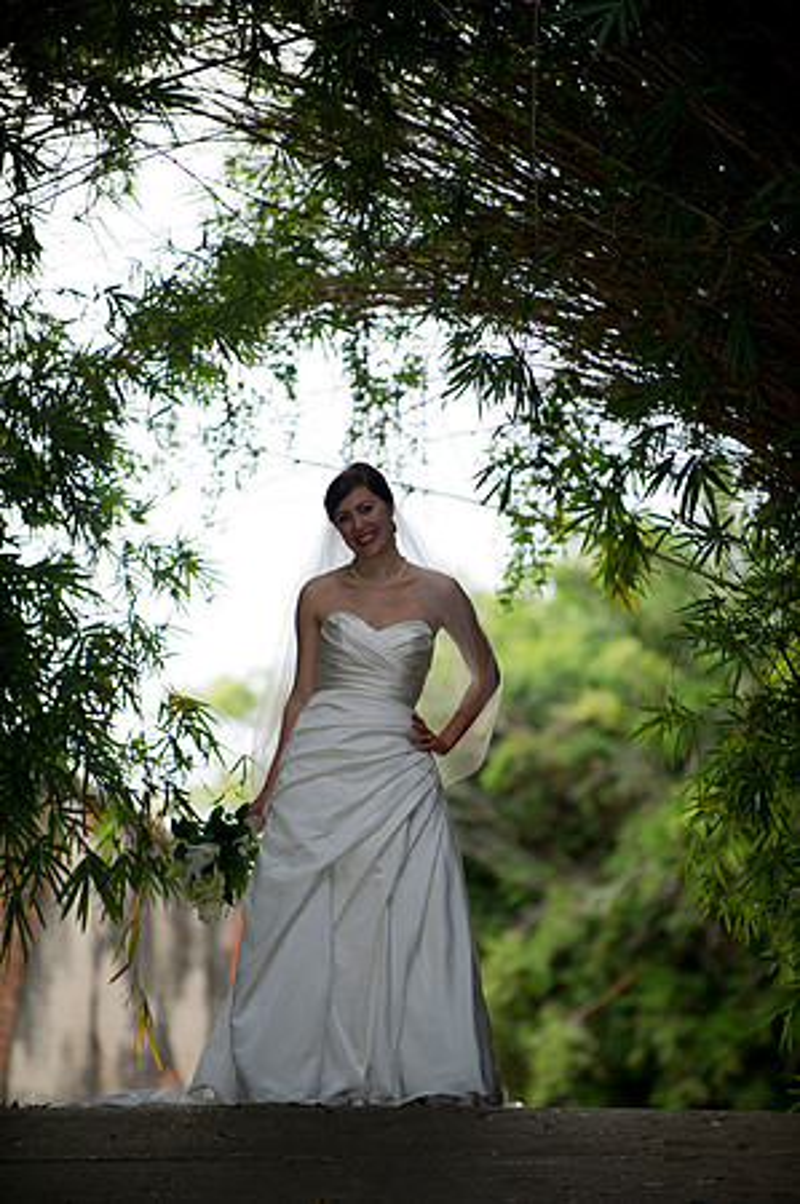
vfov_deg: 10.3
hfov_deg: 6.9
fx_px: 6682
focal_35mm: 200
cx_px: 400
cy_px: 602
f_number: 2.8
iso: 400
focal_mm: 200
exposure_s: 1/200
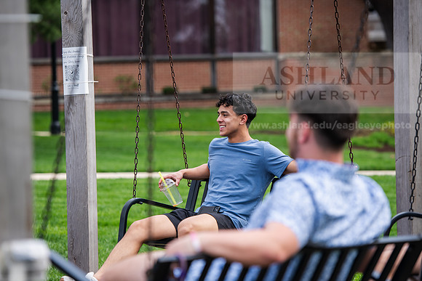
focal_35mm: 145
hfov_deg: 14.2
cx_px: 211
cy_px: 140
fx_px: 1700
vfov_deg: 9.5
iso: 125
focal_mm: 145
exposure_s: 1/320
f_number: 3.5
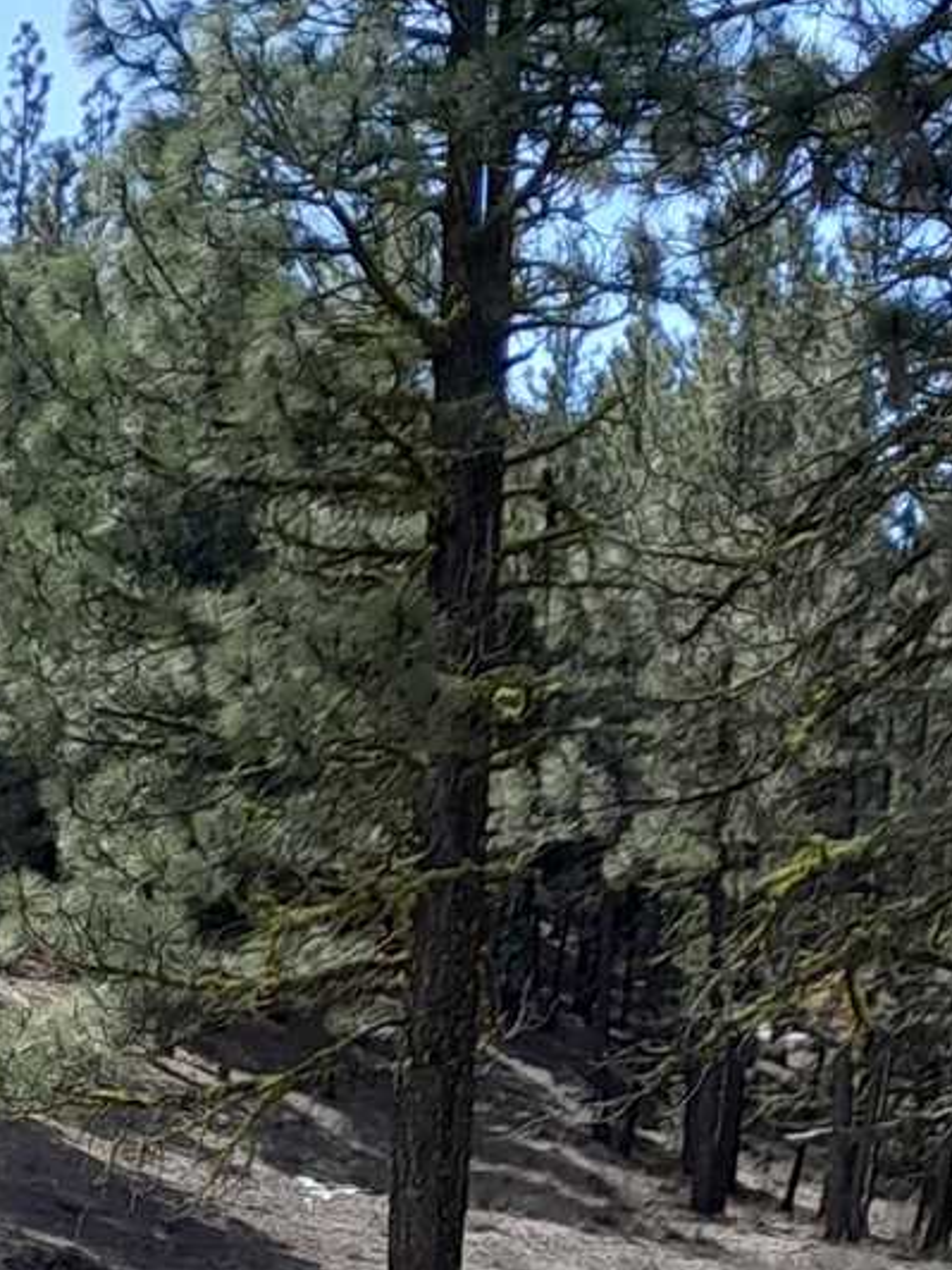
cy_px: 1962
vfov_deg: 15.4
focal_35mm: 117
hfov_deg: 12.1
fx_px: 4290
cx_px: -446
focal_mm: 4
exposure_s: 1/345
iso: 40
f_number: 1.8
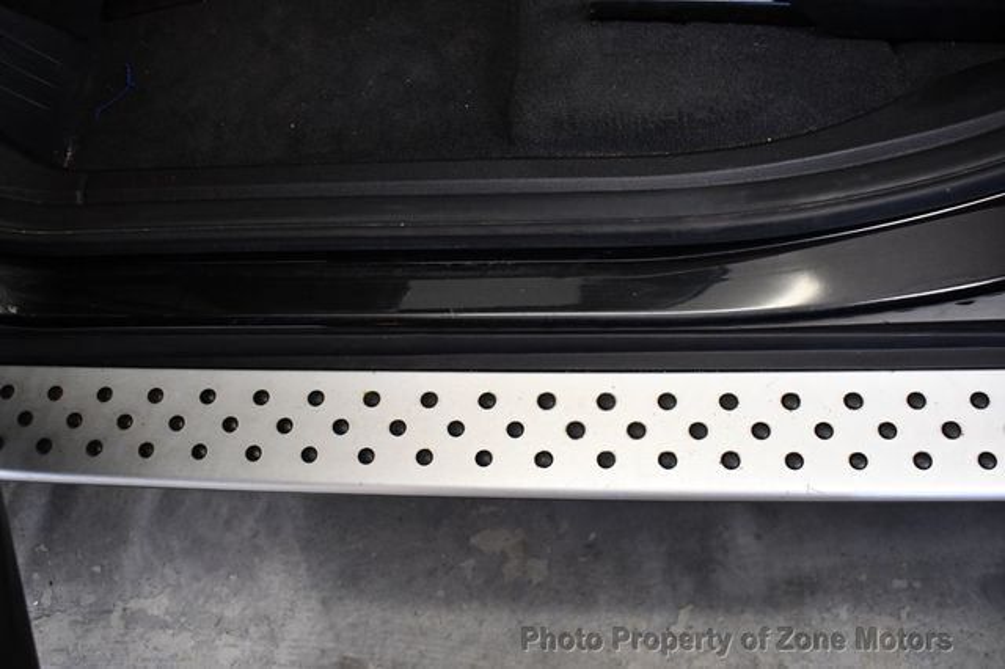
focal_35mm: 36
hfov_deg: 53.2
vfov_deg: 36.8
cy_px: 334
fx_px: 1004
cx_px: 502
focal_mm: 24
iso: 2800
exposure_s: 1/125
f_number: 3.8
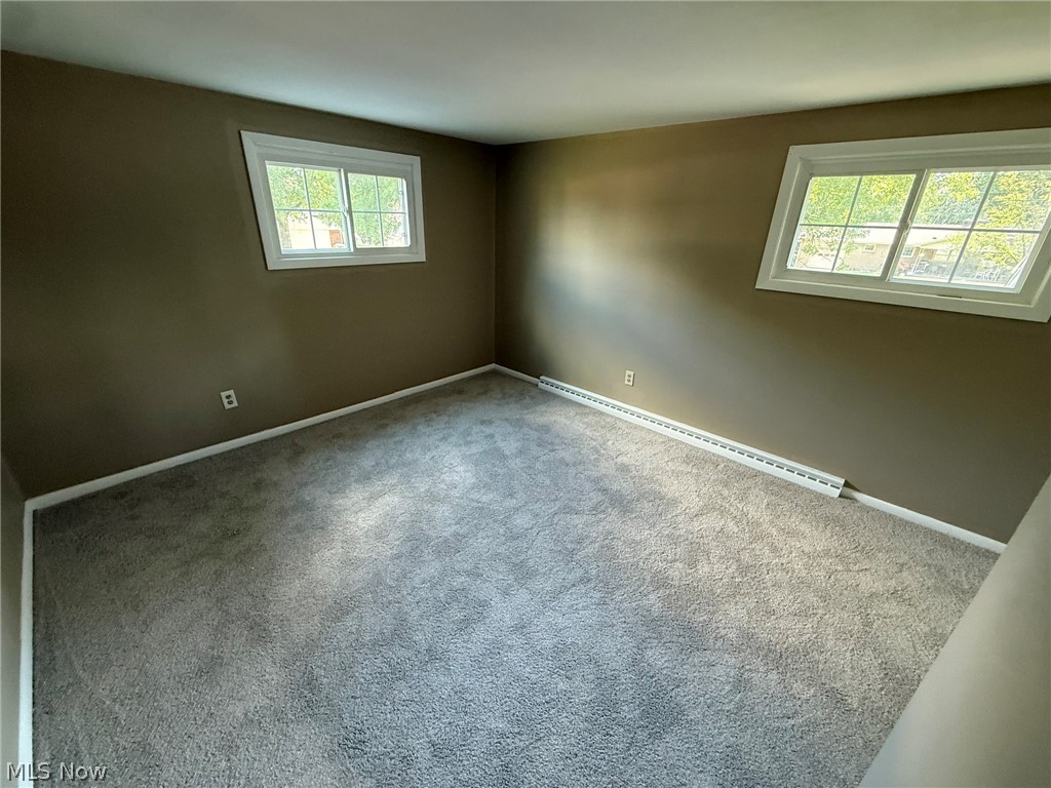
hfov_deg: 102.1
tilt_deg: -22.0
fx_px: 425
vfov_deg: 85.7
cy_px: 394
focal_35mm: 14
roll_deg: -1.8
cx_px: 526
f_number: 2.2
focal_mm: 2.22
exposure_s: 1/60
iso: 400
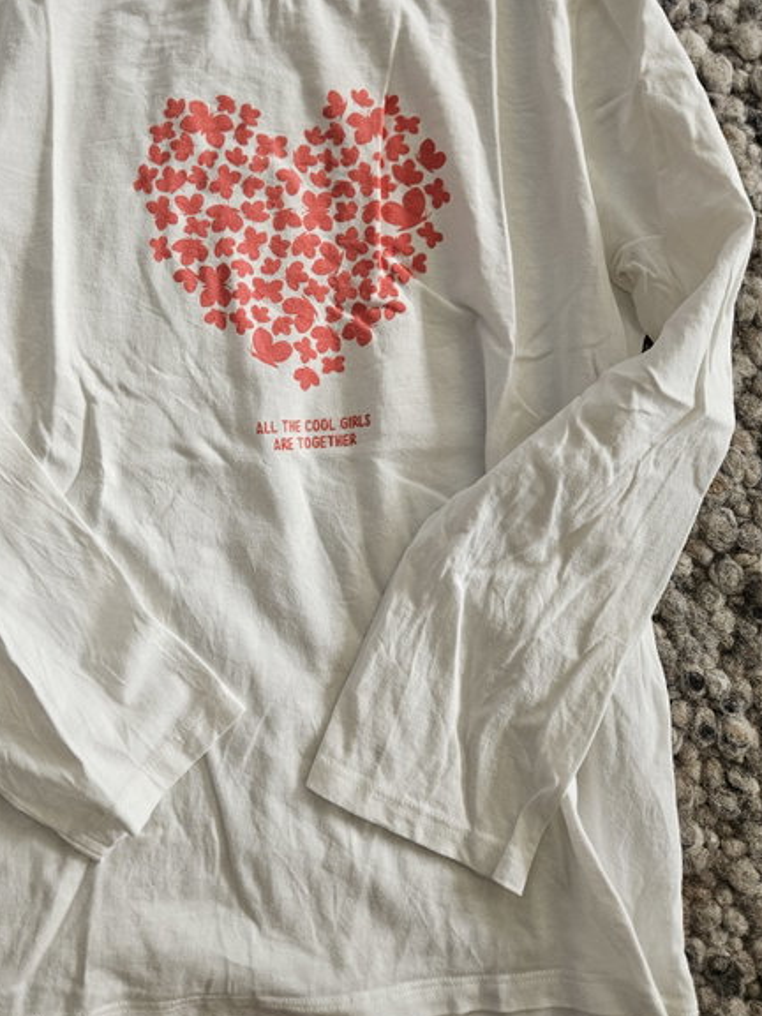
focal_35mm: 33
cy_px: 387
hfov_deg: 42.4
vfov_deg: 54.8
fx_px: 969
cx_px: 254
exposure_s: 1/100
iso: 160
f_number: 1.8
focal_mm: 5.4
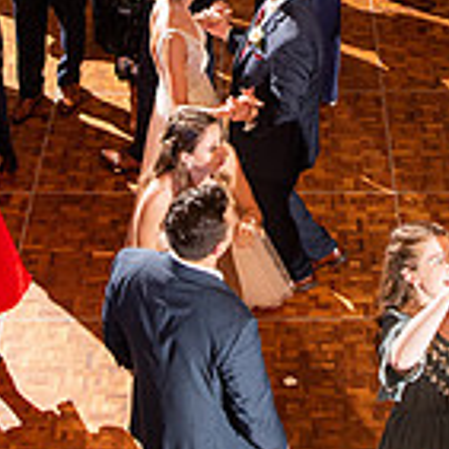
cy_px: 21
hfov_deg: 18.3
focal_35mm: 95
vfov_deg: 17.9
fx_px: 1394
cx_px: 263
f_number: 3.2
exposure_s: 1/160
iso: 1250
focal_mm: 26
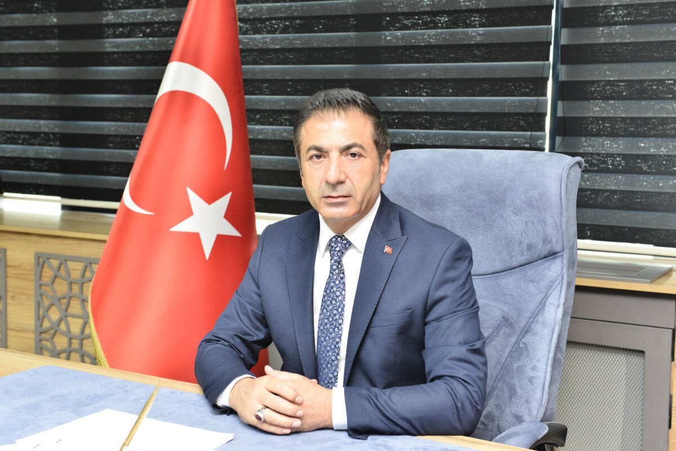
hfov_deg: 39.6
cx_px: 338
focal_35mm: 50
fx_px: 939
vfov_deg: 27.0
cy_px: 226
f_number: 6.3
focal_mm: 50
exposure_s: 1/60
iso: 2000
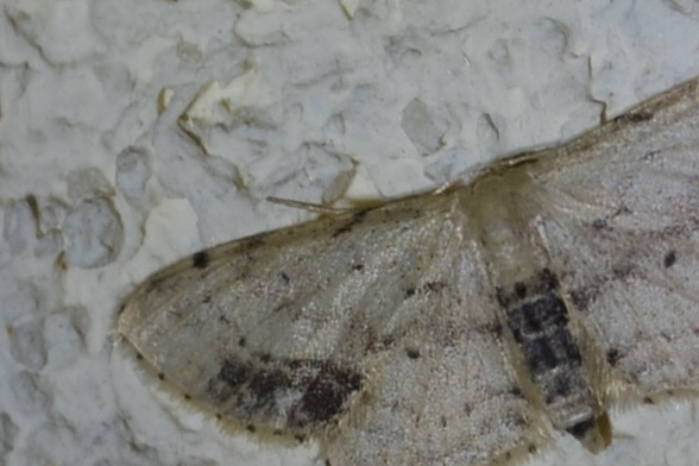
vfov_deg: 10.2
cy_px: 286
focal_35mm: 135
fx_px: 2617
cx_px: 513
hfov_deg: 15.2
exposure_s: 1/60
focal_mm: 55
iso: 140
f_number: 8
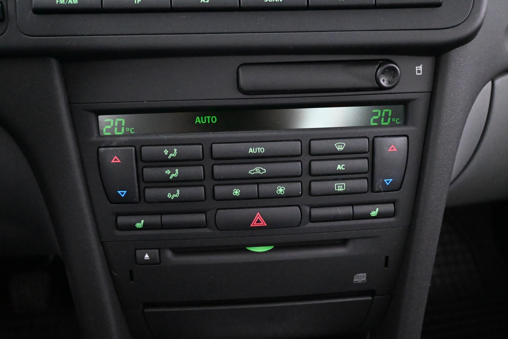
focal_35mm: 29
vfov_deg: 44.6
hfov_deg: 63.2
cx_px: 254
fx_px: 413
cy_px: 170
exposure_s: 1/30
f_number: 3.8
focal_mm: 19.5
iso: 14400
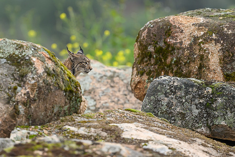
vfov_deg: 2.9
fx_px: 3123
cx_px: 94
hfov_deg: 4.3
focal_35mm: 479
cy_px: 63
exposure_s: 1/1000
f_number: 4
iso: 1000
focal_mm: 400
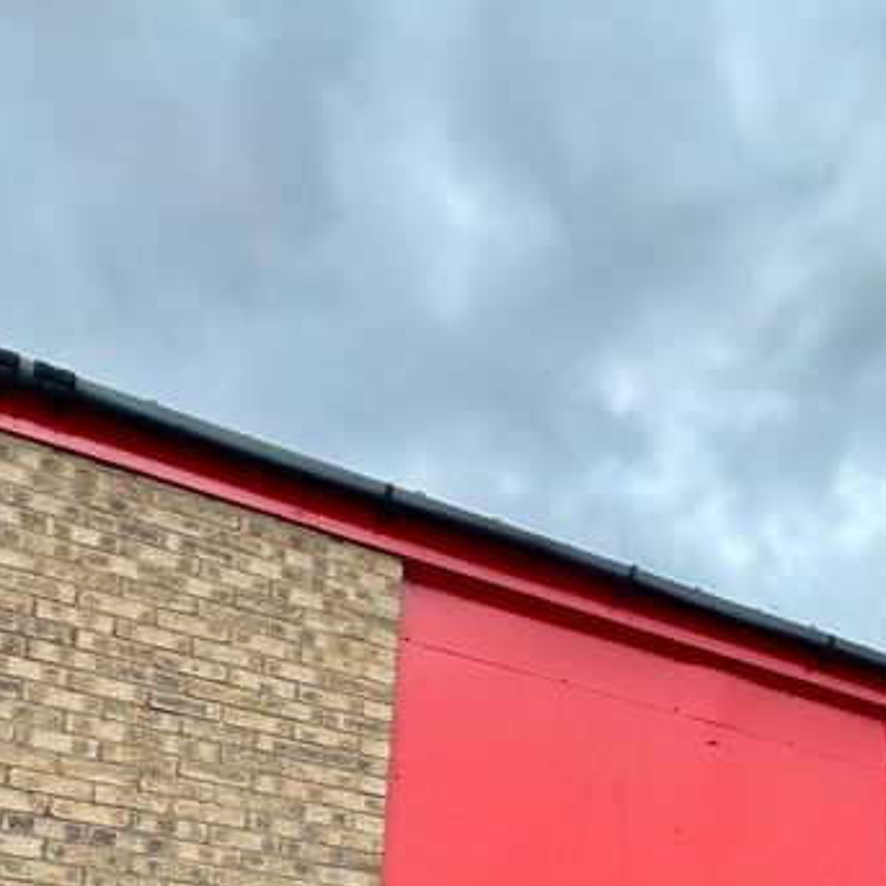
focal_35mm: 40
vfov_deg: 34.1
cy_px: 1053
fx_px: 1158
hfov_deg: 38.8
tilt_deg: +12.1
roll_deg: +1.1
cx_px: 806
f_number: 2.2
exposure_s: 1/485
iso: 40
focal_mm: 2.22
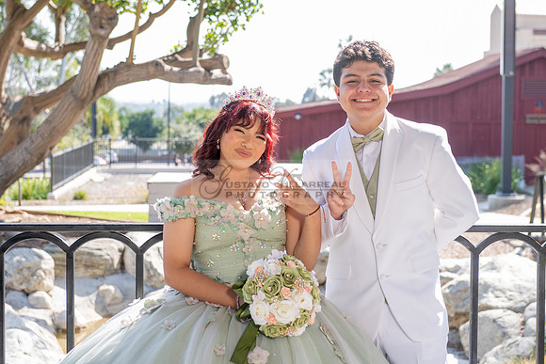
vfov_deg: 19.1
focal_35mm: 71
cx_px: 294
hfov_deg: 28.4
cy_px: 168
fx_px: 1080
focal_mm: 66
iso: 200
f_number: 5
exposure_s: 1/250
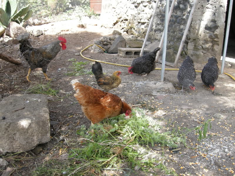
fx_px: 238
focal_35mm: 35
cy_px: 88
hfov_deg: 52.6
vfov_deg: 40.7
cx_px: 118
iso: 64
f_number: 3.8
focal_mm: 7.5
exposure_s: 1/69
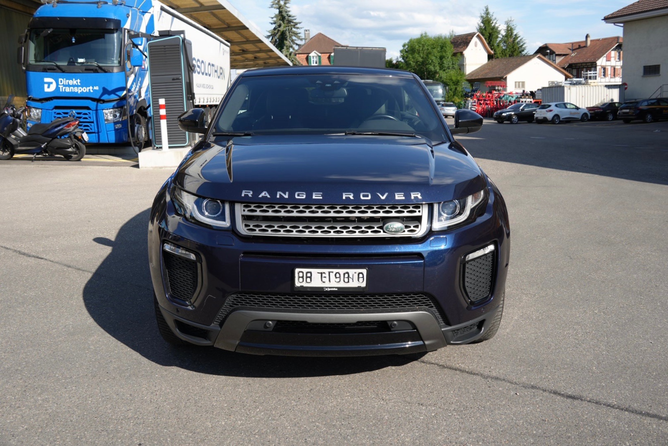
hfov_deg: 59.5
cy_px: 223
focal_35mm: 32
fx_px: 585
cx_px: 334
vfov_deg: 41.8
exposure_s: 1/500
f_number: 4.5
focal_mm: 21
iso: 100
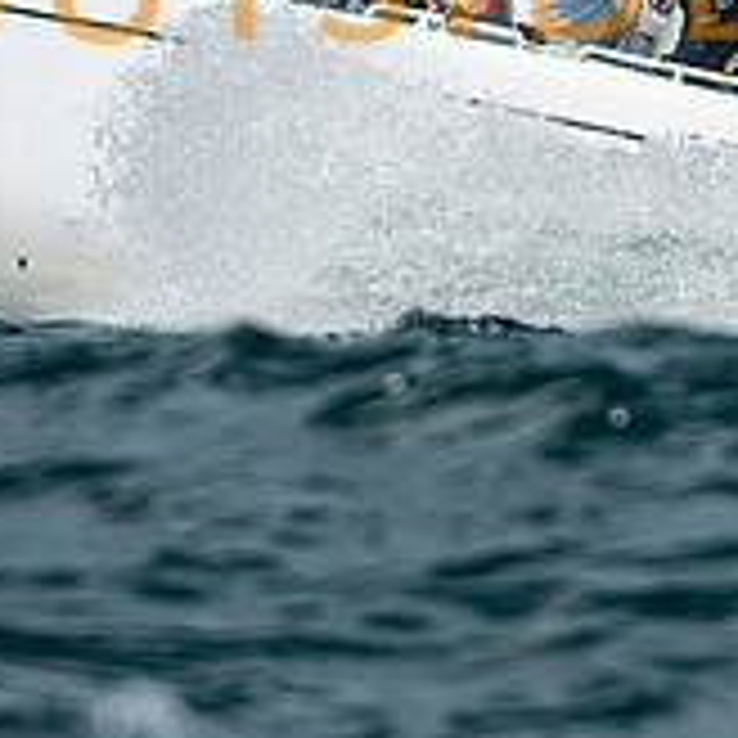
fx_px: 43537
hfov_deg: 1.0
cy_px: -52
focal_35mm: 1805
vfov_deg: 1.0
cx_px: 842
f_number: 5.6
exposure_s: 1/3200
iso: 400
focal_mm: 400
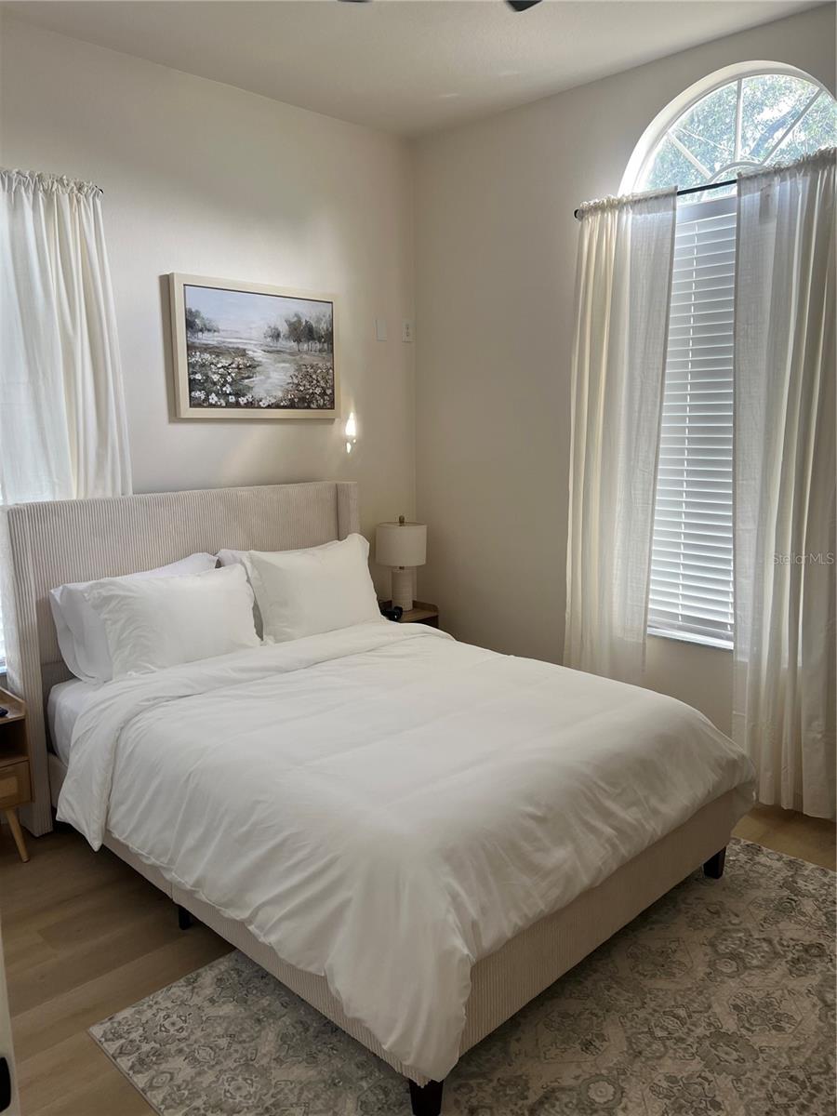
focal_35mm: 26
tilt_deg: -9.6
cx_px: 418
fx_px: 838
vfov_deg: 67.3
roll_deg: +1.7
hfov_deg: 53.1
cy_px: 558
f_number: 1.5
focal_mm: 5.7
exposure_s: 1/120
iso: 64
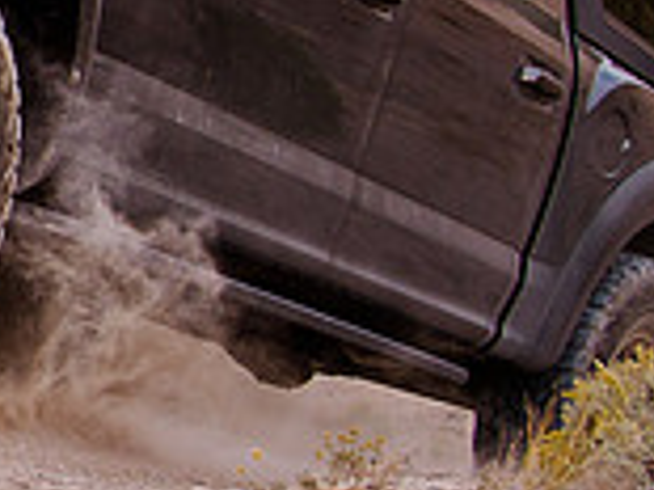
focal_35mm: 143
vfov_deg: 10.3
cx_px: -448
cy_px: 33
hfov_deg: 12.8
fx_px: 2700
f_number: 4
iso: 200
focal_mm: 24
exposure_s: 1/500
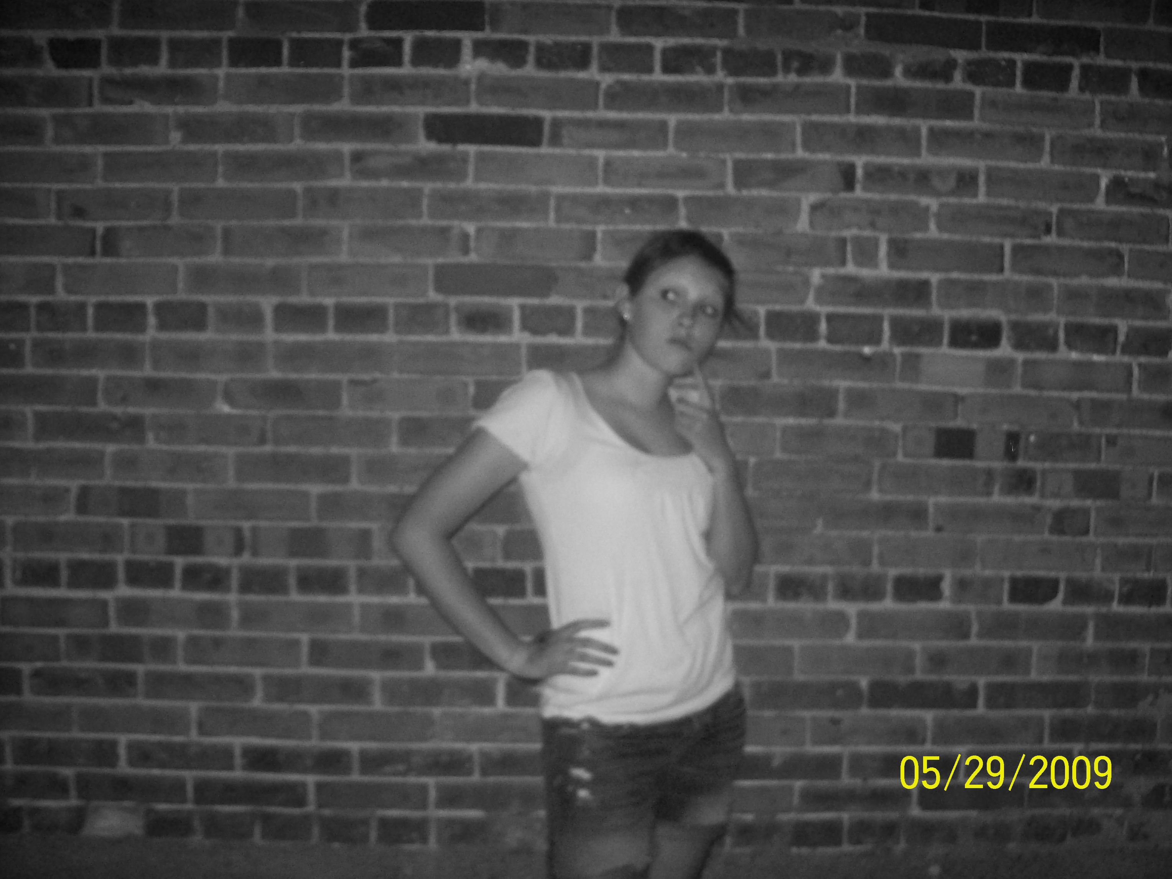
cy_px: 440
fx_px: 1219
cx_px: 586
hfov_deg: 51.4
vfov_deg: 39.7
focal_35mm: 36
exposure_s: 1/64
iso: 200
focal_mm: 6
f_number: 2.7
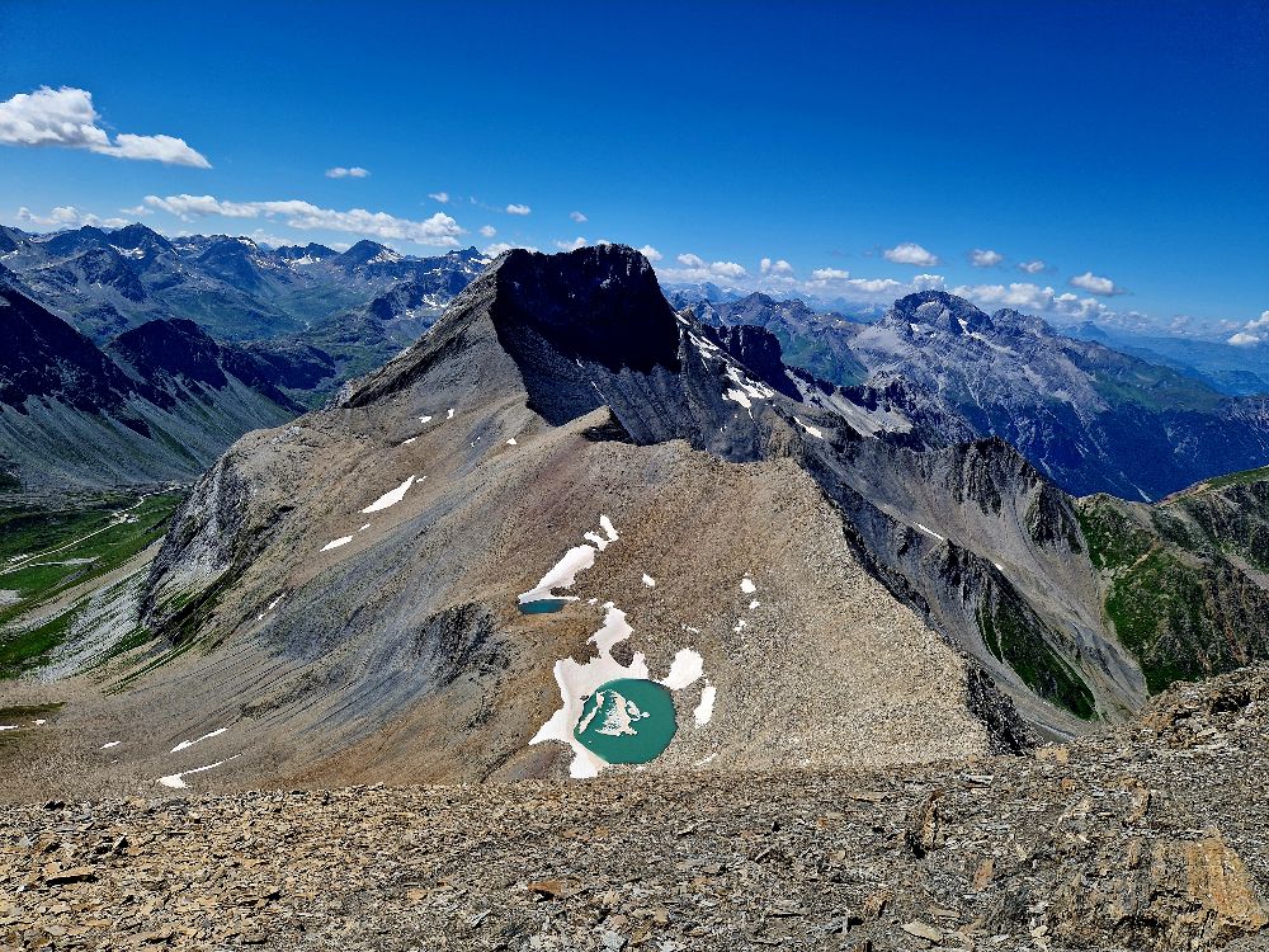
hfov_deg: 73.9
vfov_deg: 58.9
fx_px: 843
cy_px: 476
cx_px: 634
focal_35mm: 23
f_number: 1.8
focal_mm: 5.4
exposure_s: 1/2500
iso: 50
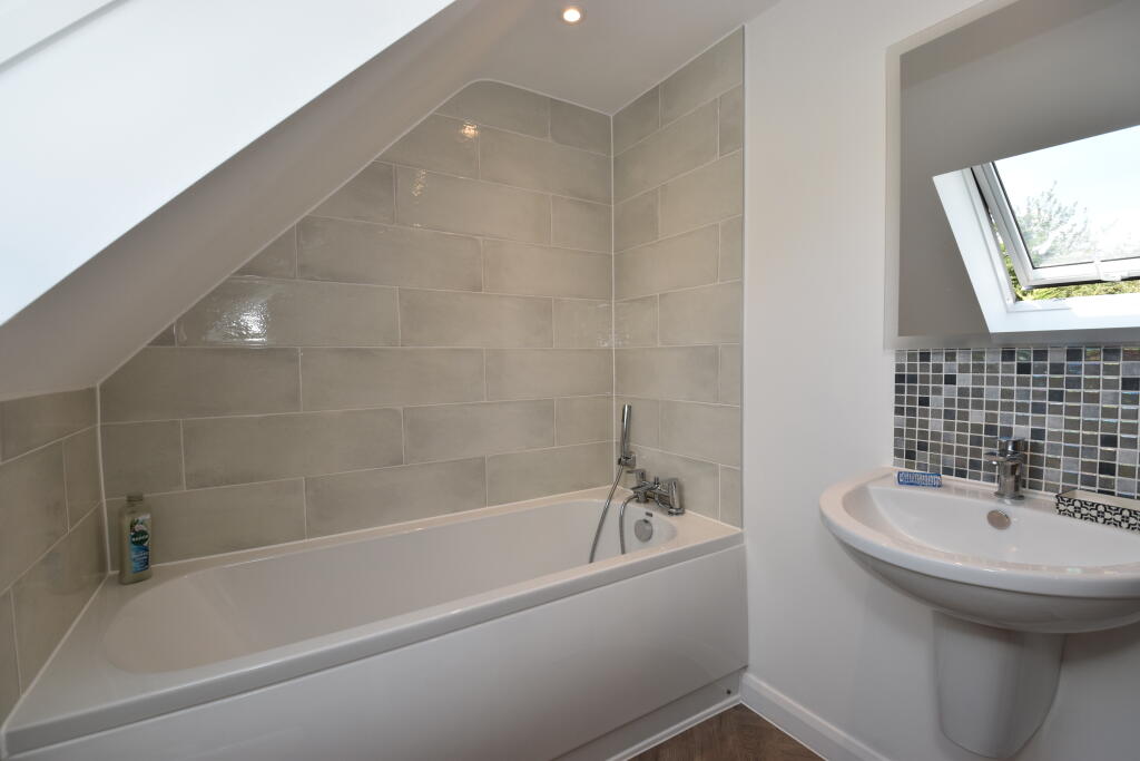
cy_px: 380
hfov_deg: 100.4
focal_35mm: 15
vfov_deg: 77.3
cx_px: 570
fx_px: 475
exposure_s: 1/125
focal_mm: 10
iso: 220
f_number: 5.6
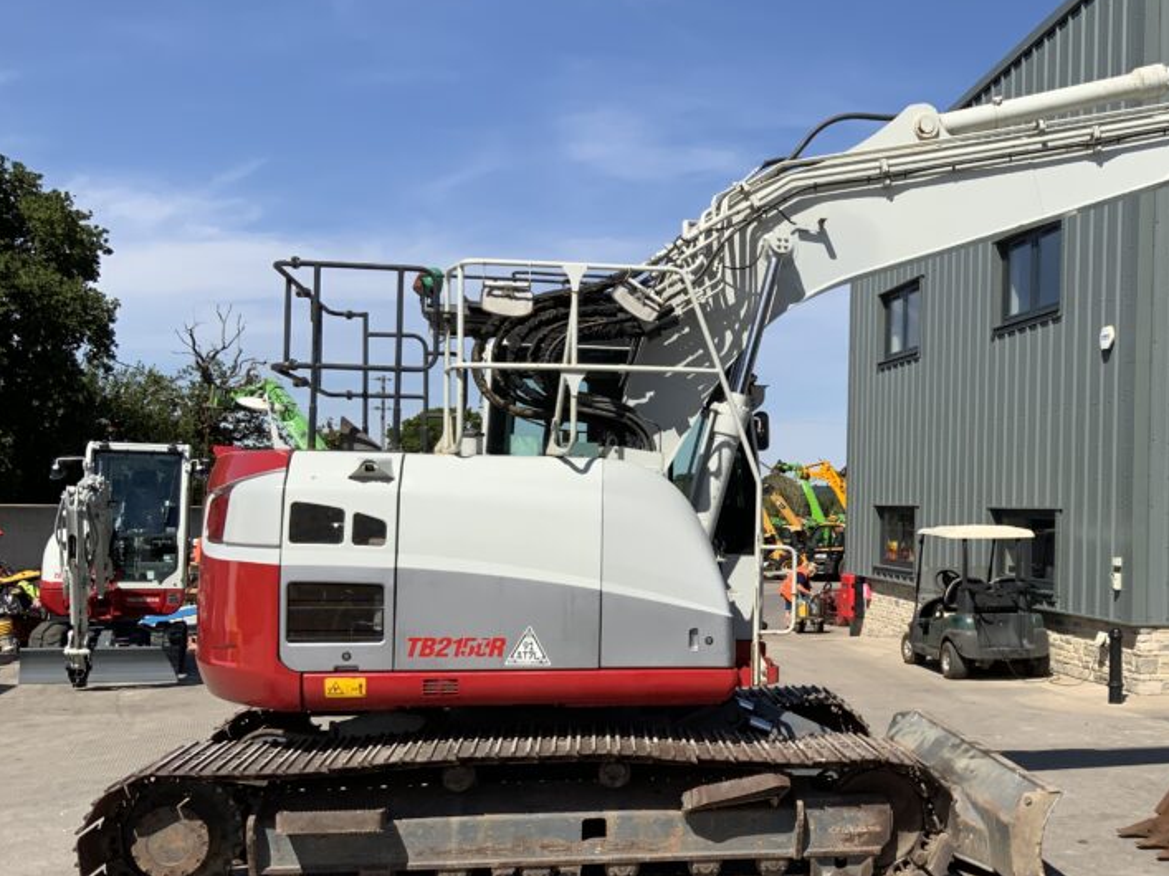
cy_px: 483
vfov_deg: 34.3
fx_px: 1418
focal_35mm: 42
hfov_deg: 43.7
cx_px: 843
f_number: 1.8
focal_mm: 3
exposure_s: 1/2427
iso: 16
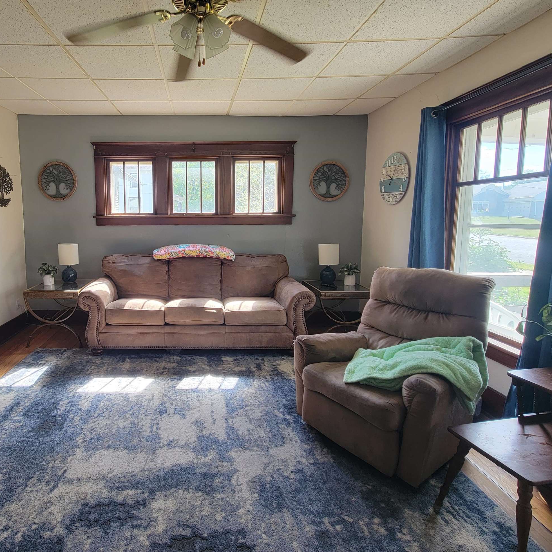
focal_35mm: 18
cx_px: 187
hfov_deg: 78.3
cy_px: 257
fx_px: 325
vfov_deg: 80.6
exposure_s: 1/60
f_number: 2.2
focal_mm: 2.2
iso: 64
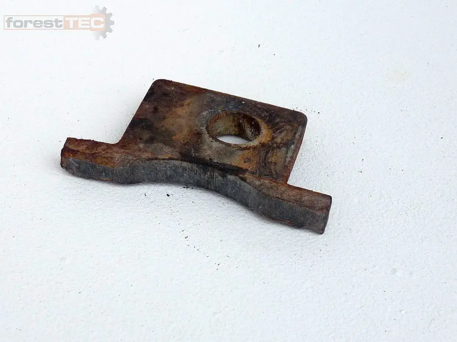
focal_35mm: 82
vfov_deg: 18.0
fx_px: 1083
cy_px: 171
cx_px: 228
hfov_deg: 23.8
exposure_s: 1/100
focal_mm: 8.2
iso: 100
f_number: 3.2
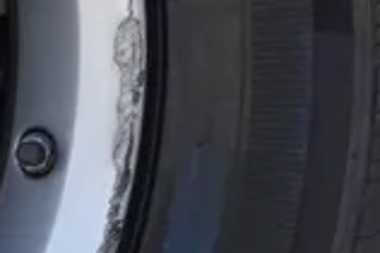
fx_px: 39362
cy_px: 147
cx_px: -388
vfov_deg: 0.4
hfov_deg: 0.6
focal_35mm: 3733
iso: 100
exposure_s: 1/250
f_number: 4.5
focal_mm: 177.86
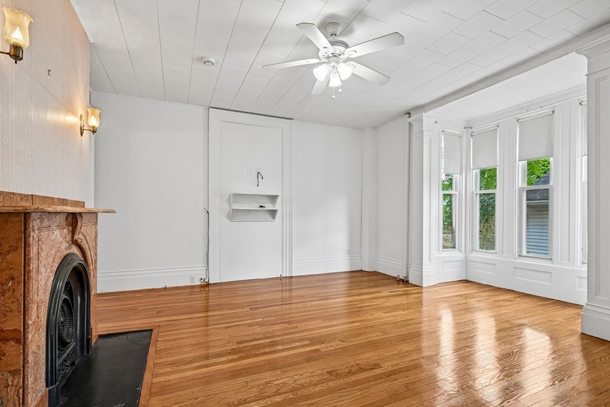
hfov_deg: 93.2
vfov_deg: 70.4
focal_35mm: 17
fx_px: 288
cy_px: 214
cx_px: 313
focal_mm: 16
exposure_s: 1/13
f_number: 8
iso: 400
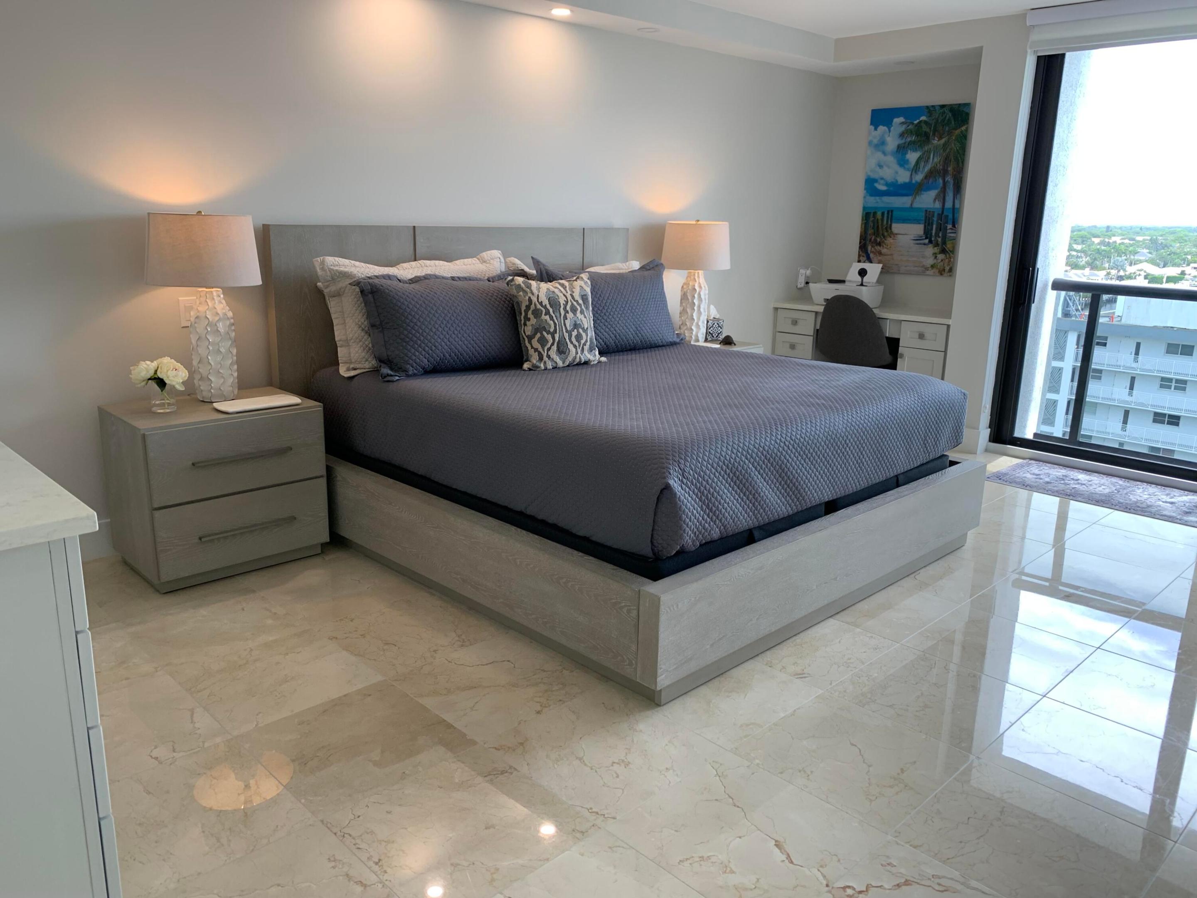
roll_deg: -0.4
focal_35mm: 26
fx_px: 899
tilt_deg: -13.5
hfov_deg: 67.3
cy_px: 449
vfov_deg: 53.1
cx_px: 598
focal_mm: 4.25
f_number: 1.8
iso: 80
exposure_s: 1/120
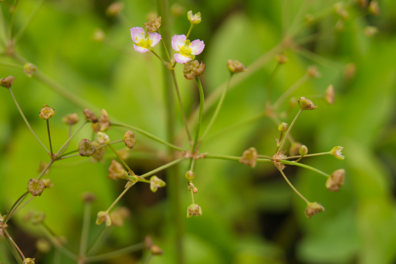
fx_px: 907
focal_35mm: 82
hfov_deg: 24.6
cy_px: 132
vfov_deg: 16.6
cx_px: 198
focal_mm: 55
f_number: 5.6
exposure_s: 1/500
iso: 400
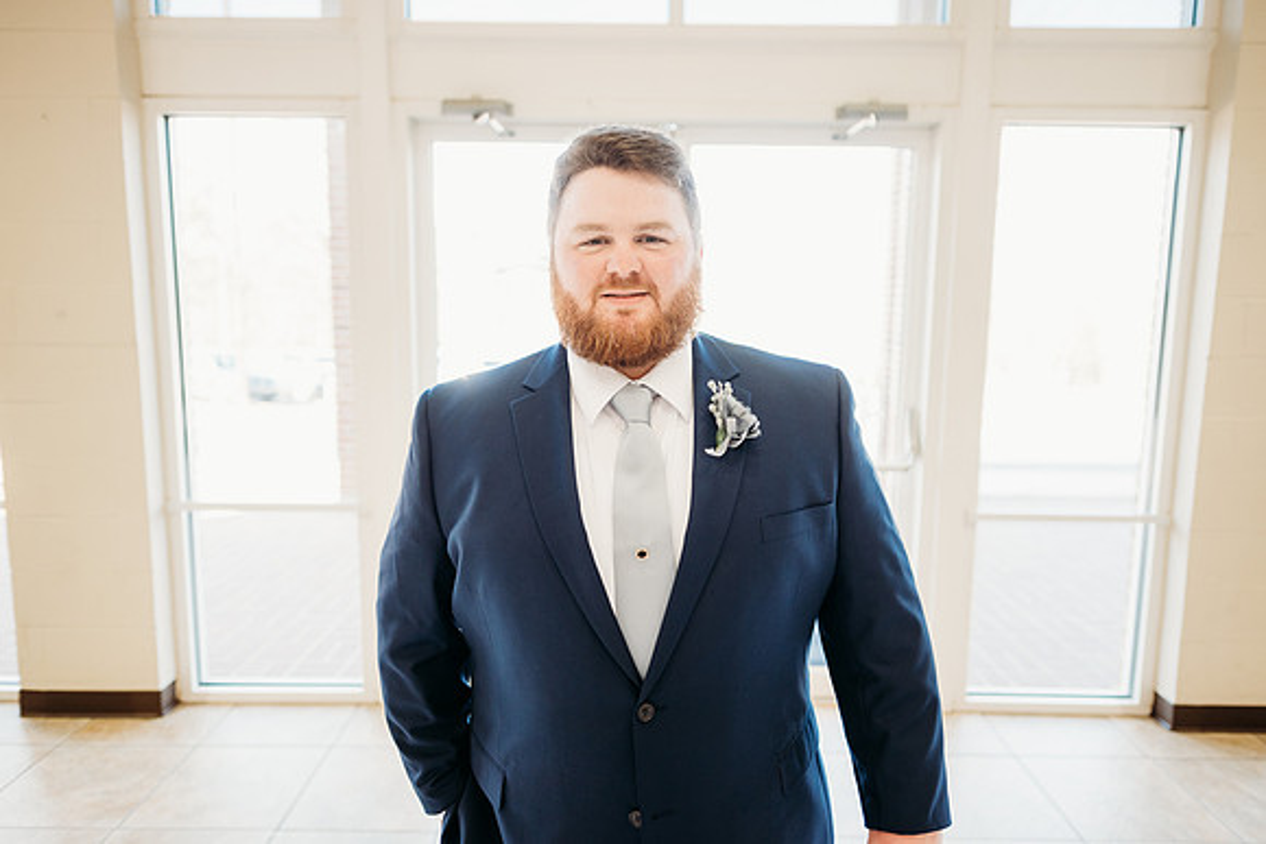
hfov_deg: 73.7
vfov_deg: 53.2
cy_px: 422
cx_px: 633
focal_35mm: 24
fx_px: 844
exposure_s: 1/160
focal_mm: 24
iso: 320
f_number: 1.8
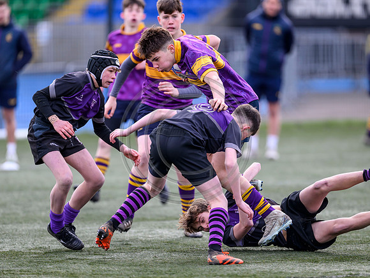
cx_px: 217
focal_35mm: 451
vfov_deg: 3.3
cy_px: 145
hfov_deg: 4.4
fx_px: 4827
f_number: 3.2
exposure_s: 1/1600
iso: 500
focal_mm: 400
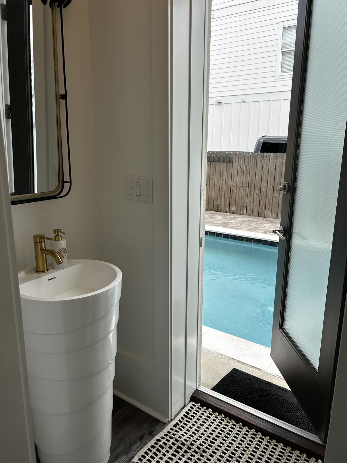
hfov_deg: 53.1
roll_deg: +1.9
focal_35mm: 26
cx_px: 174
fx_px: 348
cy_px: 232
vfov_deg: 67.3
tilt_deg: -11.5
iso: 50
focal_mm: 5.7
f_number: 1.5
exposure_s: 1/1252
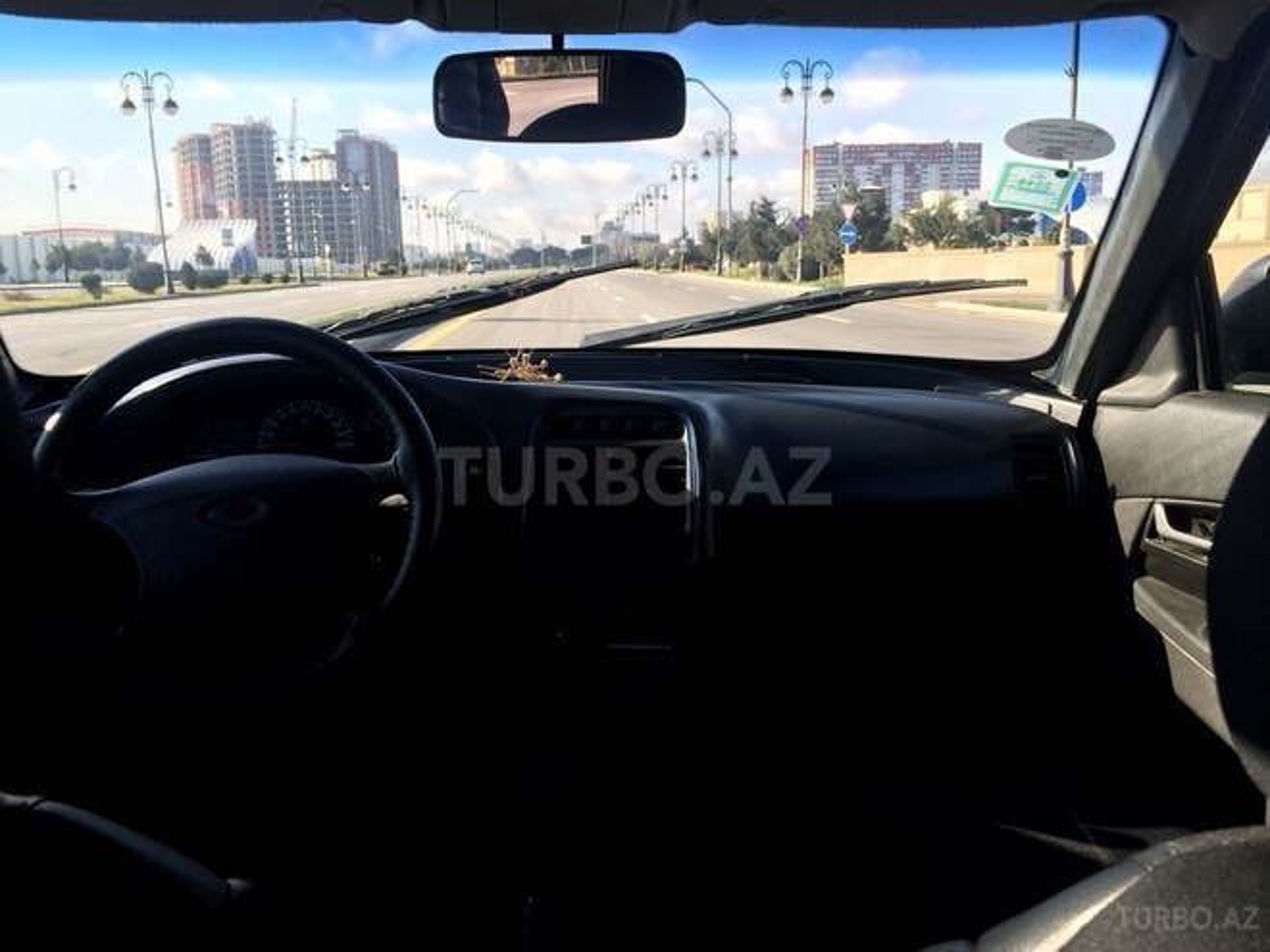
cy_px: 476
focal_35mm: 29
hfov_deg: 61.7
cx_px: 635
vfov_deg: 48.2
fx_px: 1064
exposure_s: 1/707
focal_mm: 4.15
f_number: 2.2
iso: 32
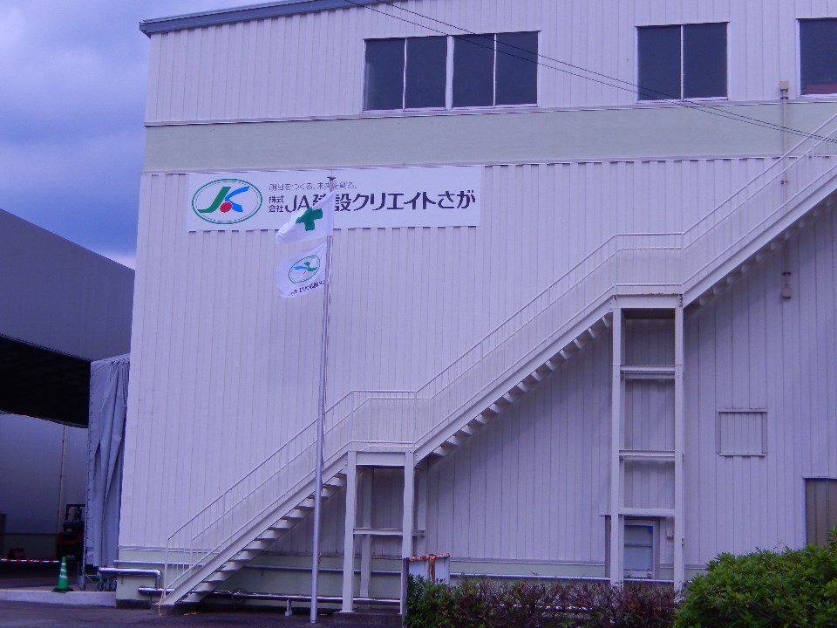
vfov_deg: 25.2
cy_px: 314
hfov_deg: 33.2
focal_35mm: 58
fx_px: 1402
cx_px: 418
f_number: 4.6
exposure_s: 1/800
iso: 125
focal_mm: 10.4
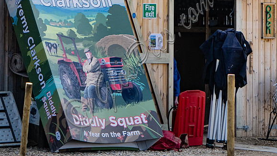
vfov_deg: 2.7
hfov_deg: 4.8
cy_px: 59
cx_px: 30
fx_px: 3321
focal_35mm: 452
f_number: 2.8
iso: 400
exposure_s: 1/3200
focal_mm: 165
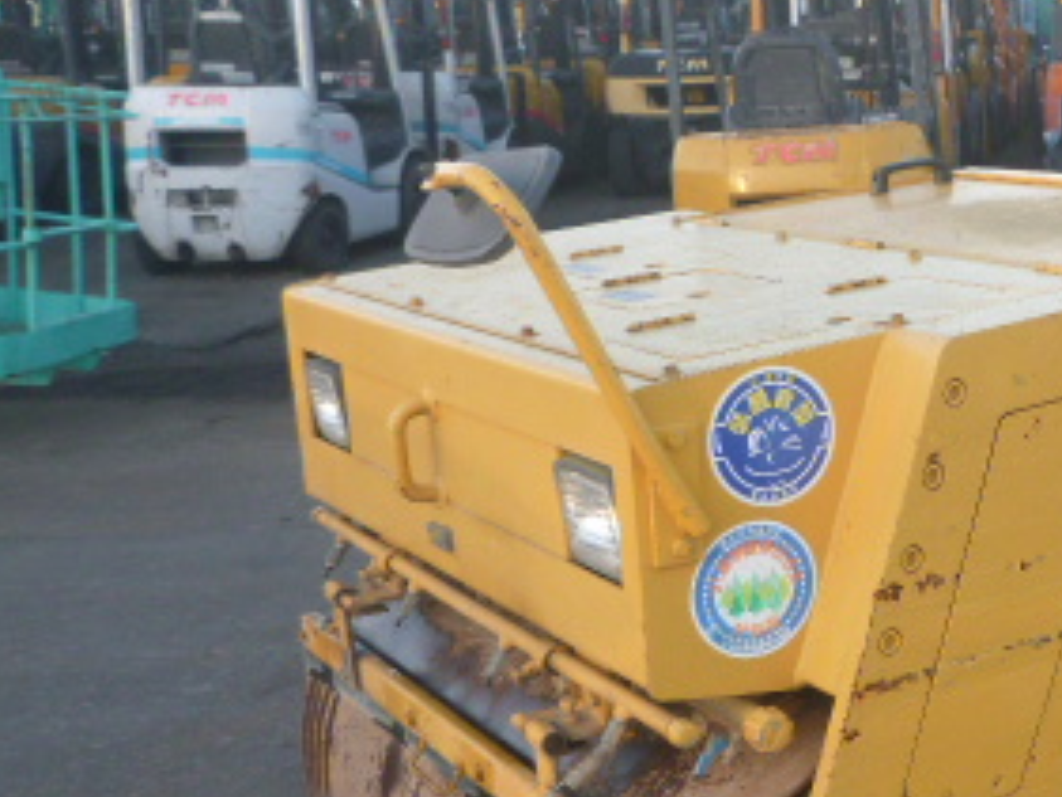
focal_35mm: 57
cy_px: 465
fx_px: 1749
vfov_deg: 25.6
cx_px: 1168
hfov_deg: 30.3
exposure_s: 1/60
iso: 125
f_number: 3.9
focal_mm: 4.5
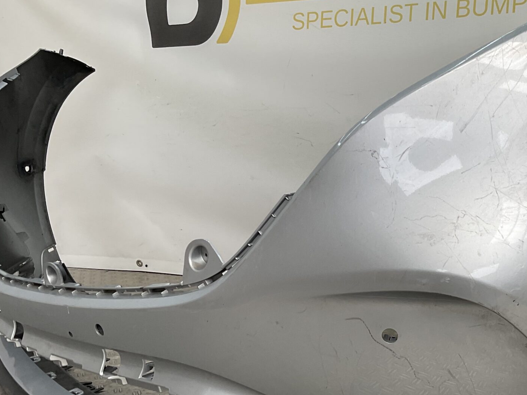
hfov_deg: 35.5
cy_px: 262
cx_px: 387
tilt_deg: -12.1
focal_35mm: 53
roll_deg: +0.5
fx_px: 807
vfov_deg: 27.4
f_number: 1.8
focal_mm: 3
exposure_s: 1/260
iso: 16
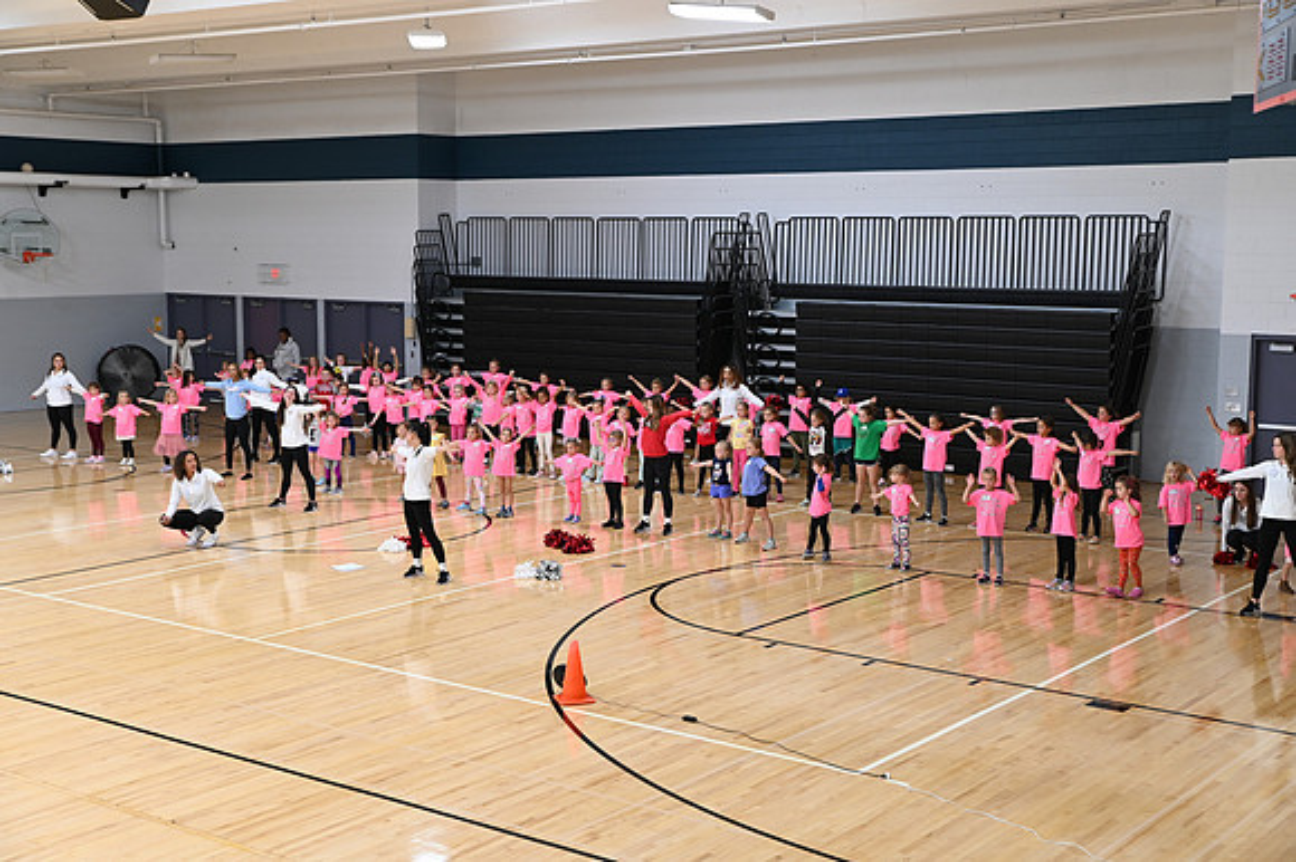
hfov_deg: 39.6
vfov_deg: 27.0
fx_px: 1799
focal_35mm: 50
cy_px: 431
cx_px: 648
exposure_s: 1/40
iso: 800
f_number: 3.5
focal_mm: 50
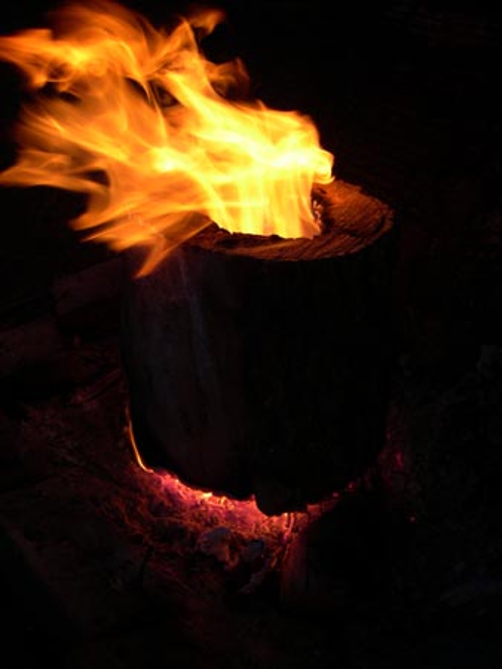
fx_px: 734
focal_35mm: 38
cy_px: 334
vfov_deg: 49.0
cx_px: 251
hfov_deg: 37.8
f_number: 2.8
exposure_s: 1/25.9
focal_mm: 8
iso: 100
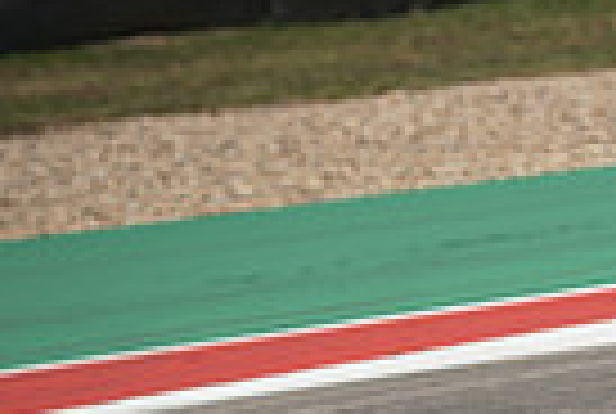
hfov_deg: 1.6
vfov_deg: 1.1
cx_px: 1196
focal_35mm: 1268
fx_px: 21744
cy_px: 736
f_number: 3.2
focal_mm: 200
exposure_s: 1/2000
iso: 125
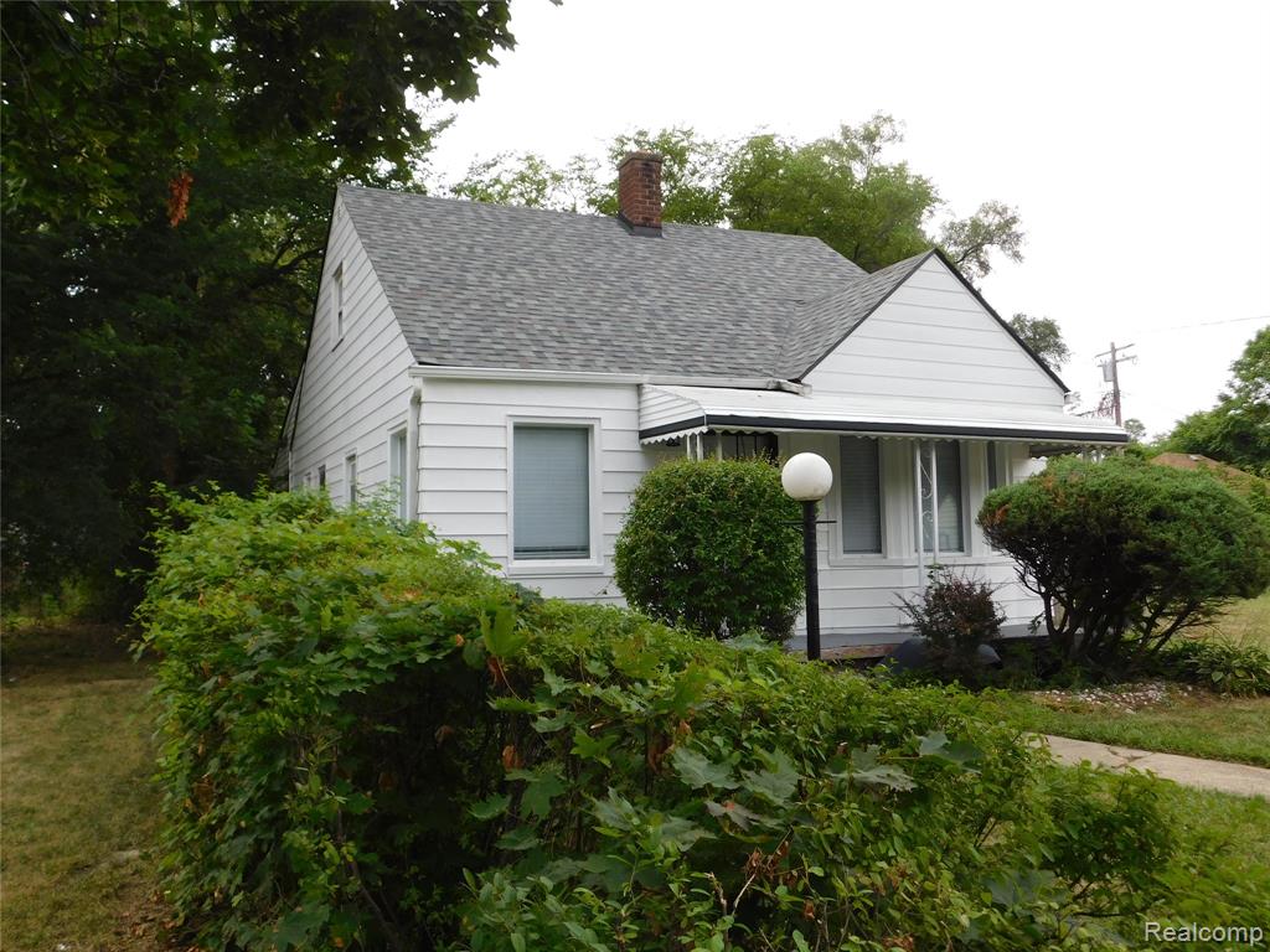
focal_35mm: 30
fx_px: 1101
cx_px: 635
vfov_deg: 46.8
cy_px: 476
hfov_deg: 60.0
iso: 125
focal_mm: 5.3
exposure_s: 1/400
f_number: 3.2
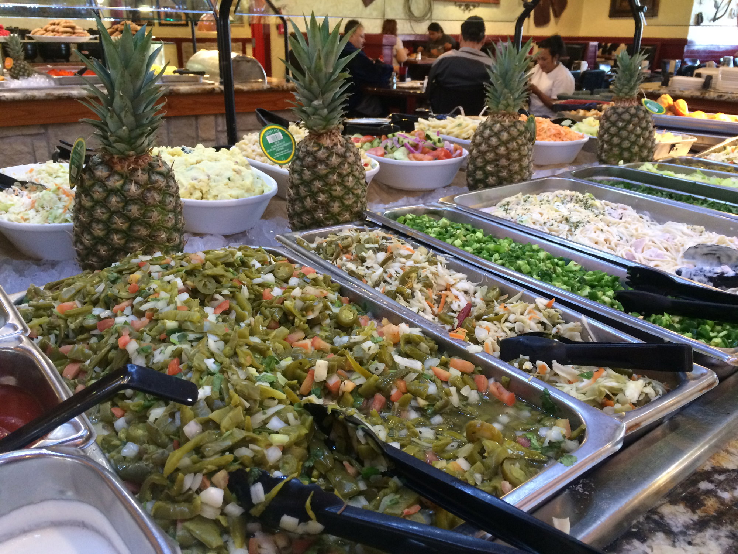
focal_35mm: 29
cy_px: 277
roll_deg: +0.3
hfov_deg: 61.7
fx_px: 618
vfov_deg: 48.2
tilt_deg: -20.2
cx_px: 369
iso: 200
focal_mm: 4.15
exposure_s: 1/30
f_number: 2.2
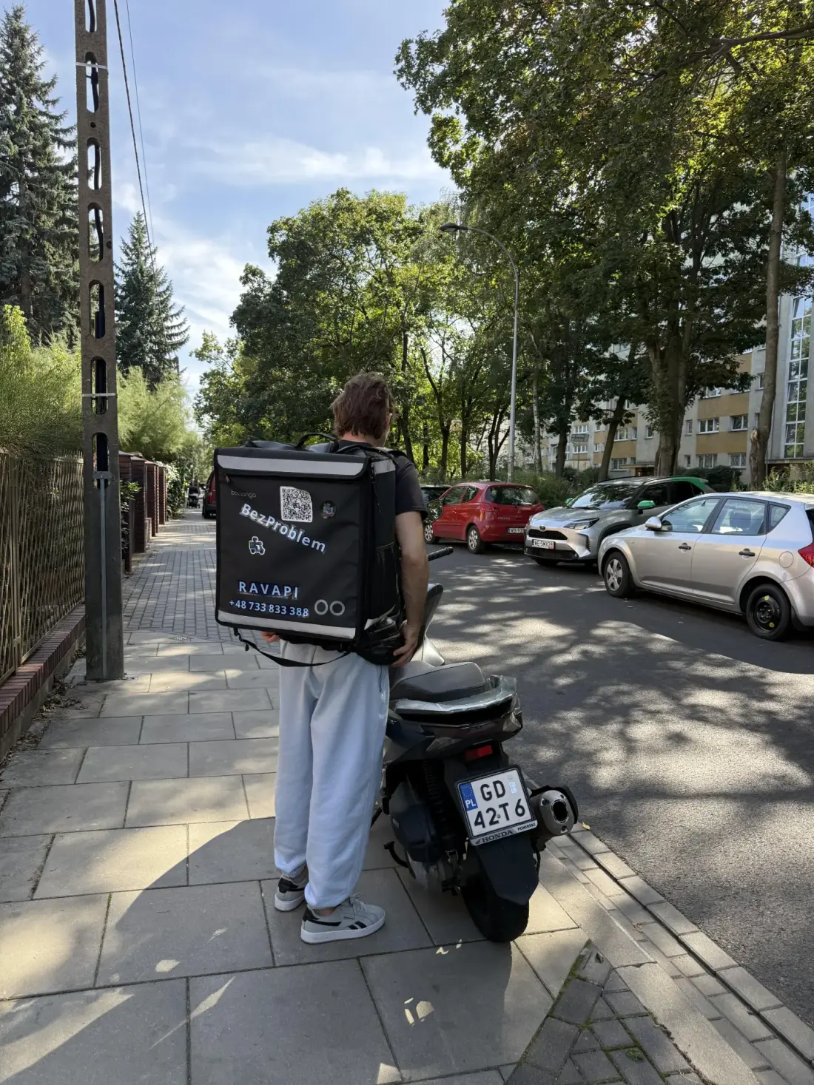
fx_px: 753
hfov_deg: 56.8
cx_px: 407
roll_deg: -1.6
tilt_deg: -4.3
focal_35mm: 24
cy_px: 542
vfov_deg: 71.6
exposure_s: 1/772
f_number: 1.78
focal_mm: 6.76
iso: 100
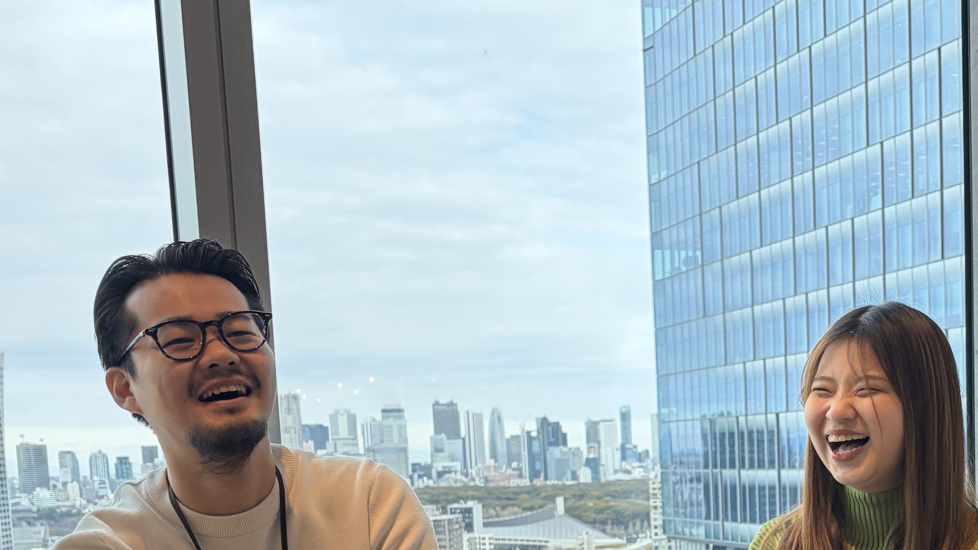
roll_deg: +2.5
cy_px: 597
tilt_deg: -5.4
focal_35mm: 54
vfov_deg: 21.2
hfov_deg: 37.5
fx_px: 1400
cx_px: 739
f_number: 1.6
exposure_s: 1/402
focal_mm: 5.96
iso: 50
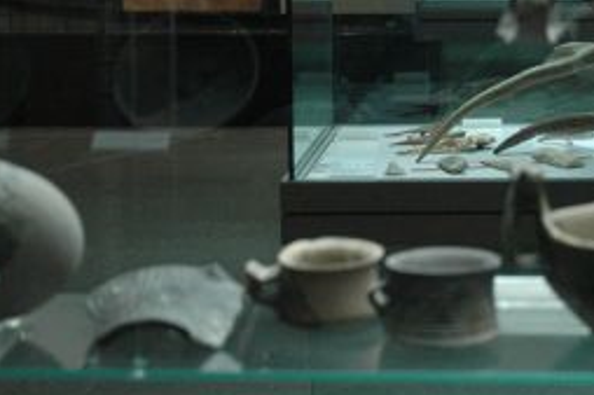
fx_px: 2803
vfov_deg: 8.0
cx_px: 630
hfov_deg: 11.9
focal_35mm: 170
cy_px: -42
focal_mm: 40
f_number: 4.5
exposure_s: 1/30
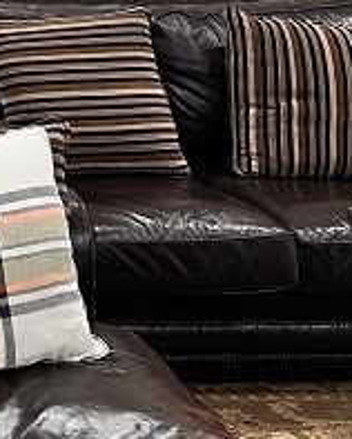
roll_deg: -0.6
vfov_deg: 17.3
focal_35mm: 104
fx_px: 1352
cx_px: -447
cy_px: -133
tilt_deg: -5.3
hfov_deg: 12.3
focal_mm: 5.7
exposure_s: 1/60
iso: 100
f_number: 1.5
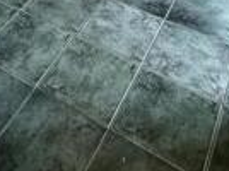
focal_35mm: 61
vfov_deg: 17.5
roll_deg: +2.9
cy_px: -167
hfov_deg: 30.8
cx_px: 40
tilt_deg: -15.8
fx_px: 403
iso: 100
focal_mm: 2.22
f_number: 2.2
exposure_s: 1/100
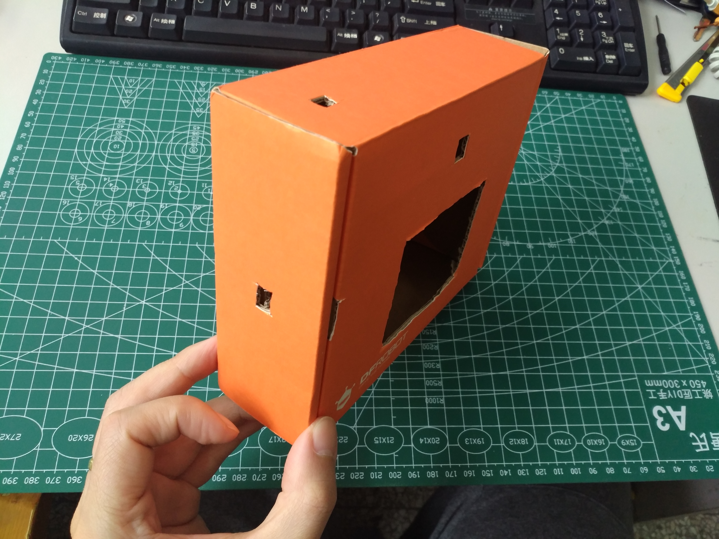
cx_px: 360
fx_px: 561
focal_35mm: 27
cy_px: 270
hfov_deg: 65.3
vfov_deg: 51.4
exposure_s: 1/33
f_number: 2.2
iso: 320
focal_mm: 4.73
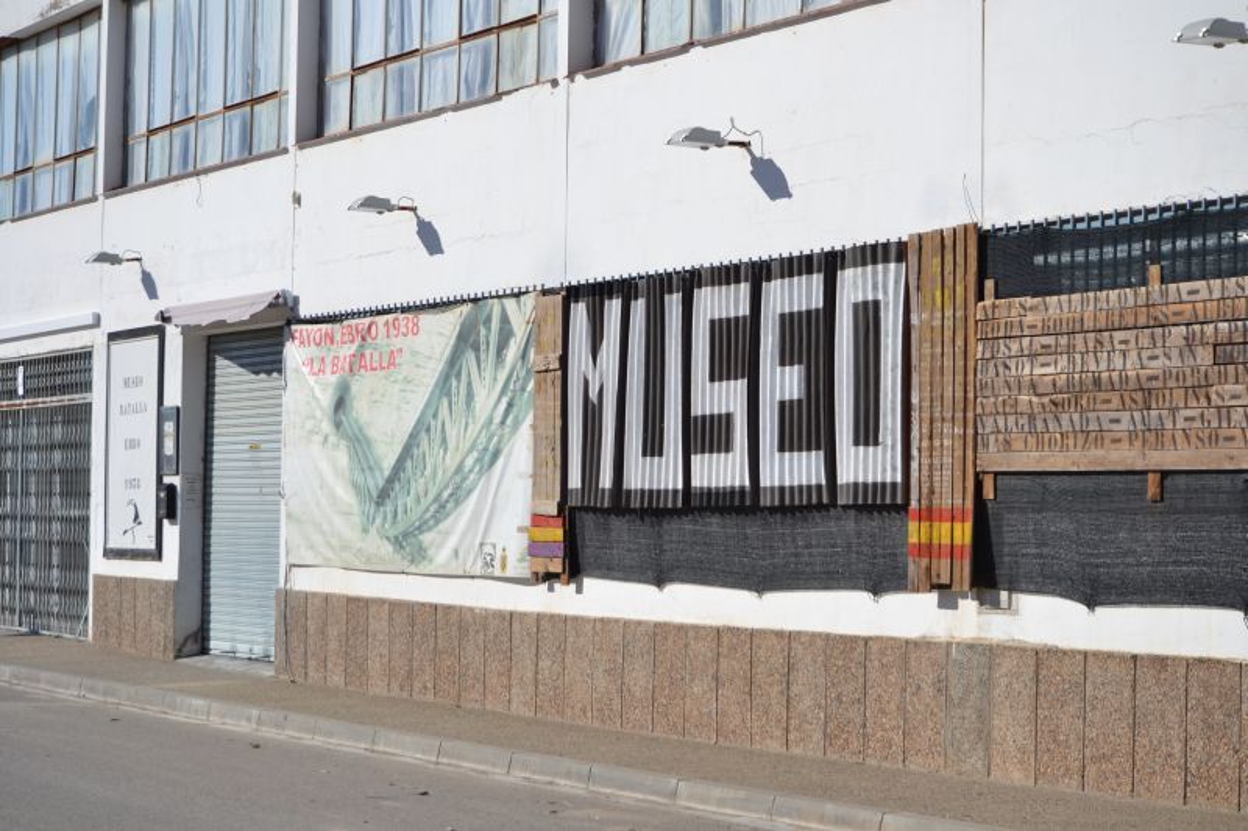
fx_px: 2859
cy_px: 416
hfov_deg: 24.6
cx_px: 624
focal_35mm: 82
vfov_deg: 16.5
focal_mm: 55
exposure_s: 1/1000
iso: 100
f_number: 5.6
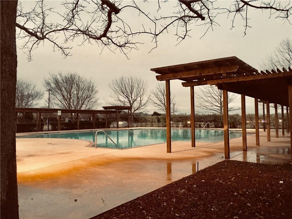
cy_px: 110
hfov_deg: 61.7
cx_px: 146
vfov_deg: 48.2
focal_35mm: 29
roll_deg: +0.5
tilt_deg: +2.5
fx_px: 245
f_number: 2.2
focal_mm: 4.15
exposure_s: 1/4
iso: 100
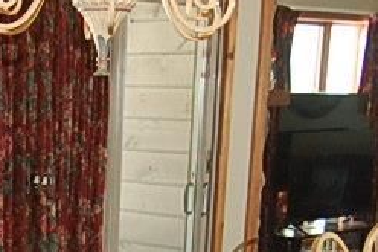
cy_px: 336
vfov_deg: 13.2
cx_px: -9
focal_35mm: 100
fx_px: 1050
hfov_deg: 19.7
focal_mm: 11
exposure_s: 1/60
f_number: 4
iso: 400
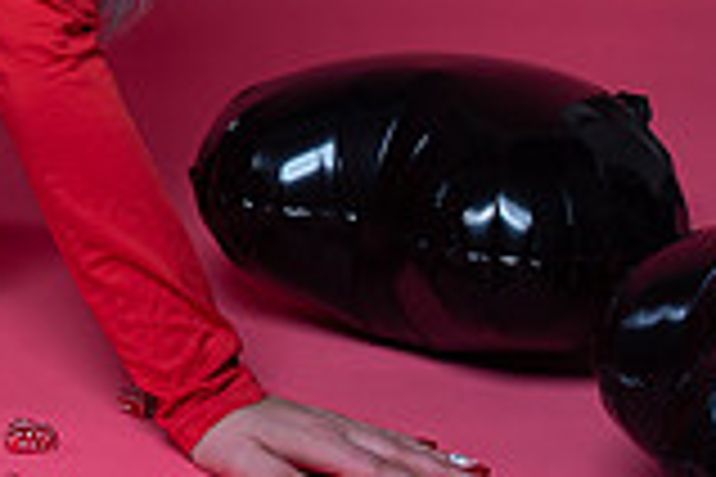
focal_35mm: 128
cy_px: -272
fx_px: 2546
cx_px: -234
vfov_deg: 10.3
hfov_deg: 15.2
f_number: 8
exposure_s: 1/160
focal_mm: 35
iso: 100
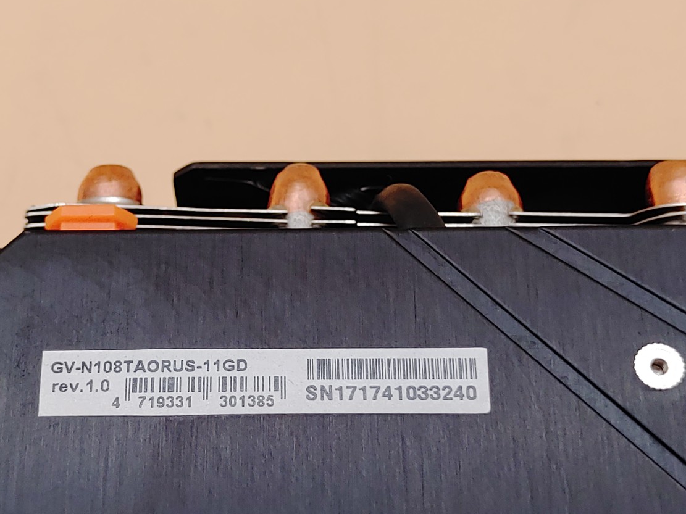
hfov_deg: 27.7
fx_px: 1387
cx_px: 272
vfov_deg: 21.0
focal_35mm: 70
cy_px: 294
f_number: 1.8
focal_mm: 4.36
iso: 50
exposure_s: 1/134
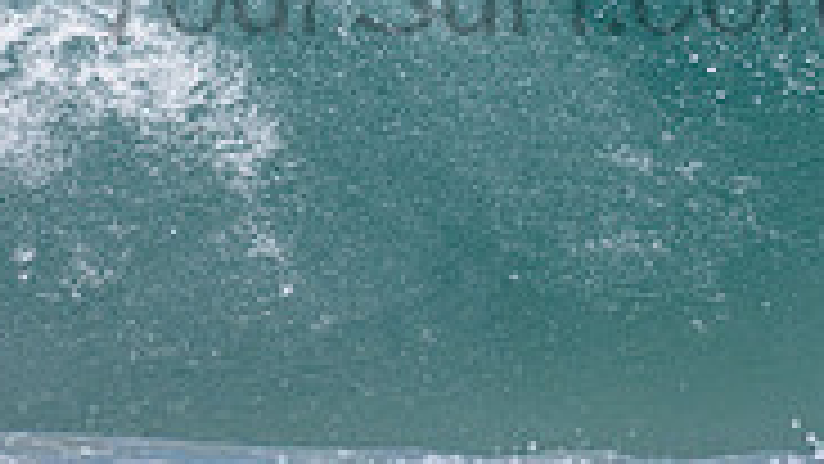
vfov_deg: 0.6
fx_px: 44623
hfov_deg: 1.1
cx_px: 549
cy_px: -205
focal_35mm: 2042
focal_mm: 500
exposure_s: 1/2000
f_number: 5.6
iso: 80
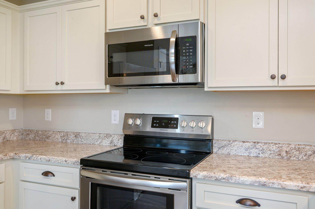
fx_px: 262
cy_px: 104
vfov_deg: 43.5
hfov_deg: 62.0
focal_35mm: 30
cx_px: 158
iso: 320
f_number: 9
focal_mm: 30
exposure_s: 1/30
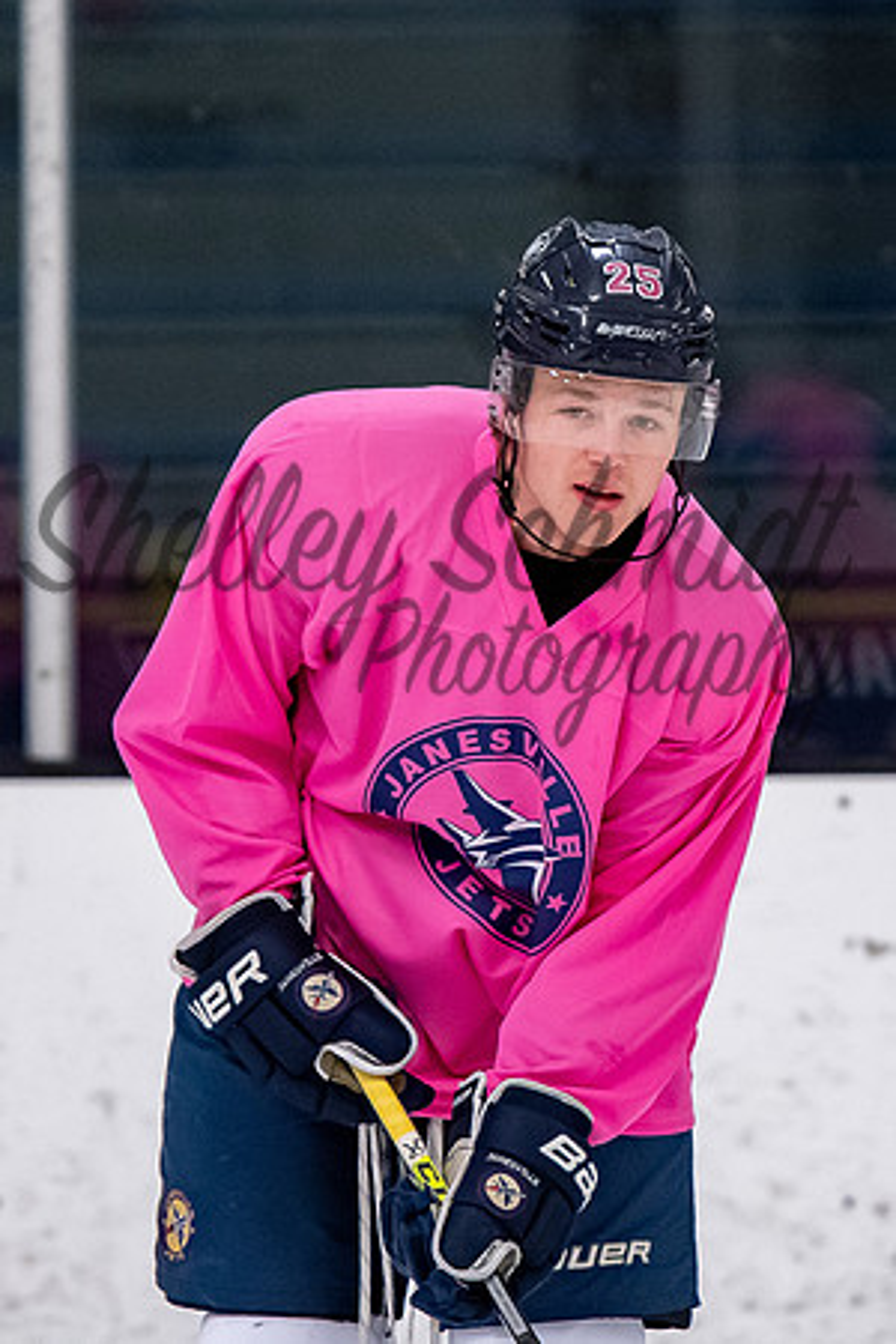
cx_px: 586
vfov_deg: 3.4
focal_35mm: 600
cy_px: 458
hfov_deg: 2.3
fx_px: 22414
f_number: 3.5
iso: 2000
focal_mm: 200
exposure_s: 1/800
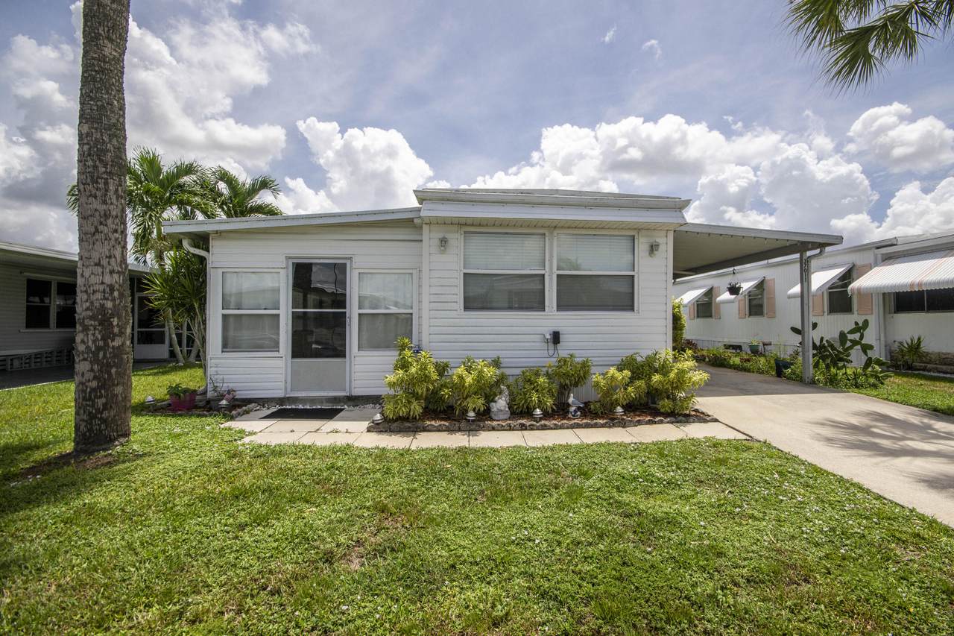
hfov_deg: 100.4
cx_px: 477
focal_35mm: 15
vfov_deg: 77.3
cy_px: 318
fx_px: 397
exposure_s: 1/640
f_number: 8
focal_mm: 10
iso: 100
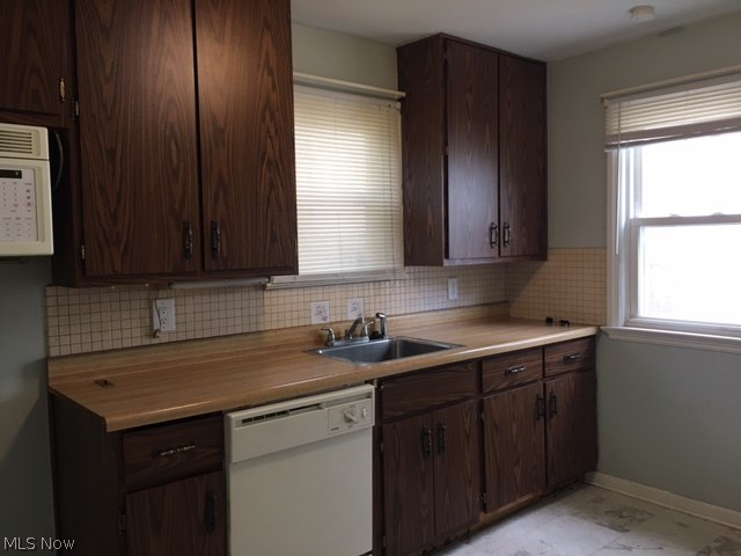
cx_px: 370
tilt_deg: -2.9
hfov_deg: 61.7
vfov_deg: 48.2
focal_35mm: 29
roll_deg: +1.4
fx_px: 621
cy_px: 278
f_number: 2.2
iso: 32
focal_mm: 4.15
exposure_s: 1/17
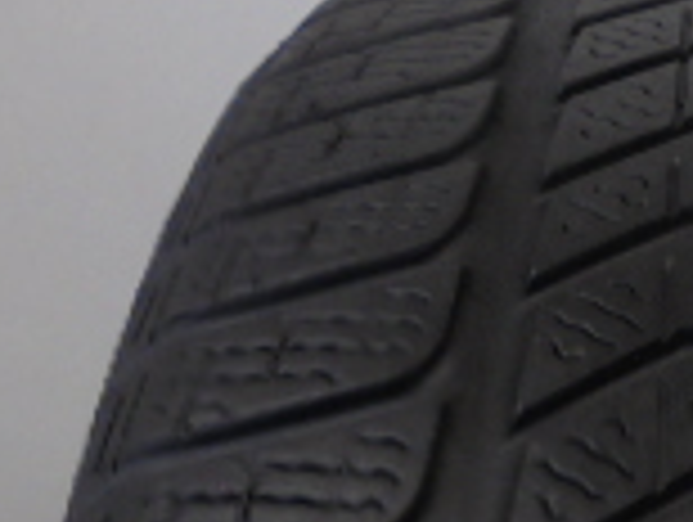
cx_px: 702
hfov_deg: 17.7
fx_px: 2165
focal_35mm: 108
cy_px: -45
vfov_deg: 13.5
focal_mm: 4.6
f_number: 3.5
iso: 100
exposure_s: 1/50
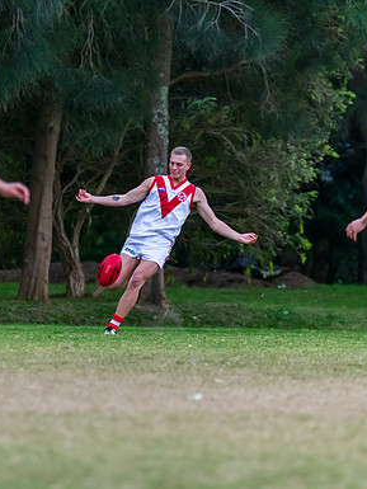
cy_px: 244
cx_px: 137
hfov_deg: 2.3
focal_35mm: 652
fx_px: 9212
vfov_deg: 3.0
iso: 3200
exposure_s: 1/1250
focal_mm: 450
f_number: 6
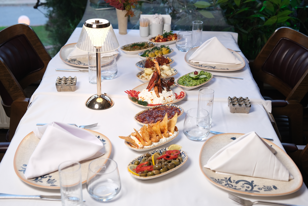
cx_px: 154
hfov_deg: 41.1
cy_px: 103
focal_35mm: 48
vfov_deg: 28.1
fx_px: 411
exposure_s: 1/100
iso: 800
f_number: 3.6
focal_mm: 32.1
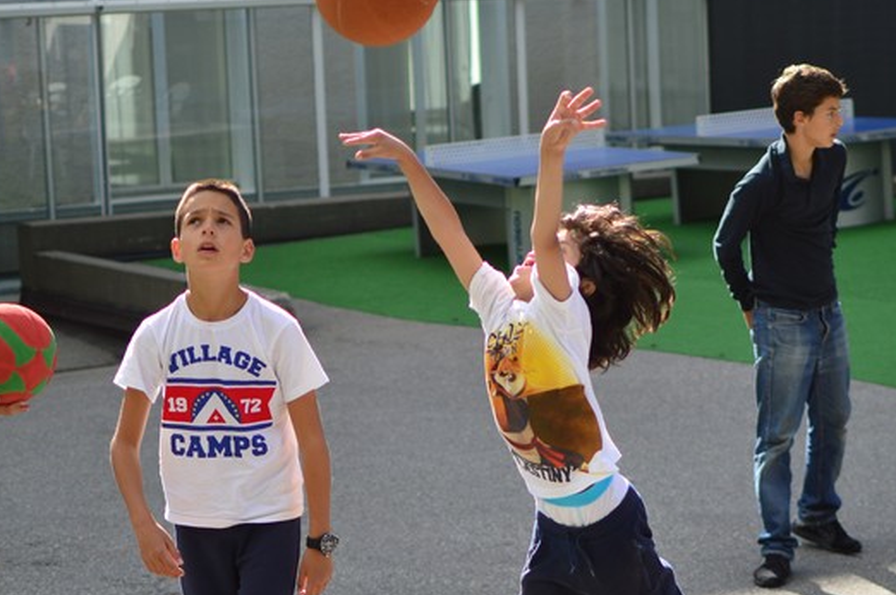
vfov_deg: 13.3
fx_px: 2561
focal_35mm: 103
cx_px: 582
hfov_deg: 19.8
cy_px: 364
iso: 100
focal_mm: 35
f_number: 1.8
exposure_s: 1/2500
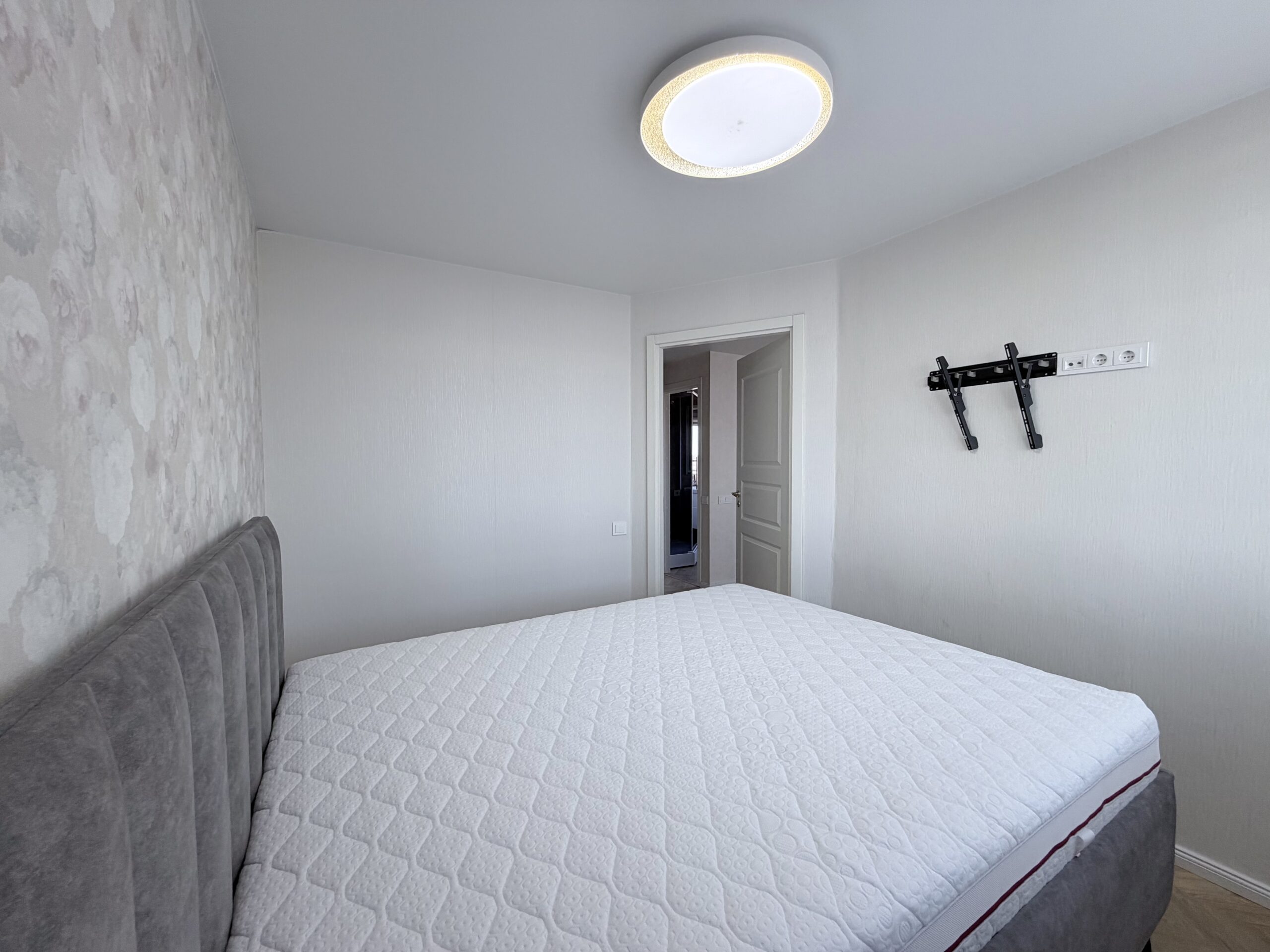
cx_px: 635
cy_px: 476
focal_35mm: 14
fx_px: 514
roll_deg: +0.1
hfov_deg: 102.1
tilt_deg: -2.4
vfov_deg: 85.7
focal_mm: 2.22
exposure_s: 1/121
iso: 100
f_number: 2.2
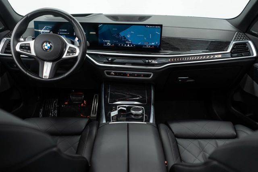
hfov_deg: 65.5
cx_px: 129
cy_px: 86
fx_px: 201
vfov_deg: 46.4
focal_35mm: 28
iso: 500
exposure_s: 1/40
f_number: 3.2
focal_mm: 28
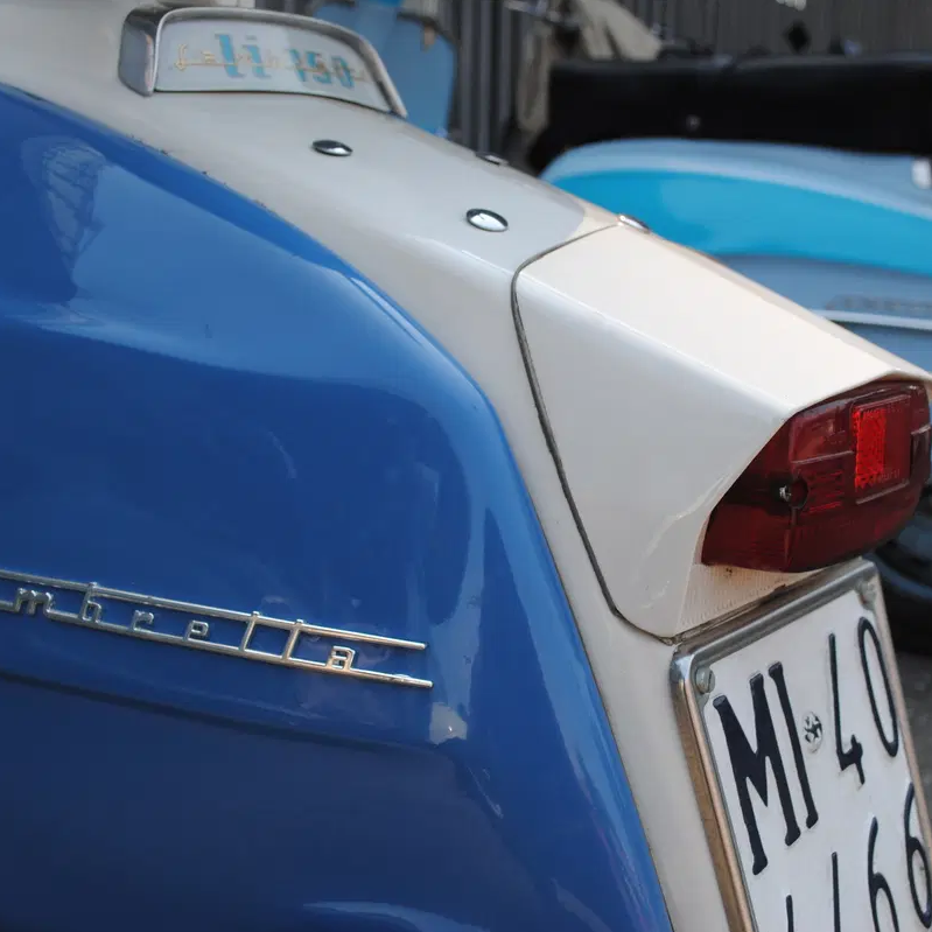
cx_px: 545
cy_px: 466
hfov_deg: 36.7
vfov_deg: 36.8
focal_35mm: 46
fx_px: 1401
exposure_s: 1/125
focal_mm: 24
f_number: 5.6
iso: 100
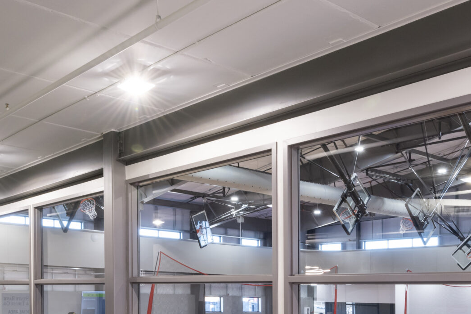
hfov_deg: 43.7
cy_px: 293
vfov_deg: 29.1
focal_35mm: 44
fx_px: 576
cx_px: 144
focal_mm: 18
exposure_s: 1/4
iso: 400
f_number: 14
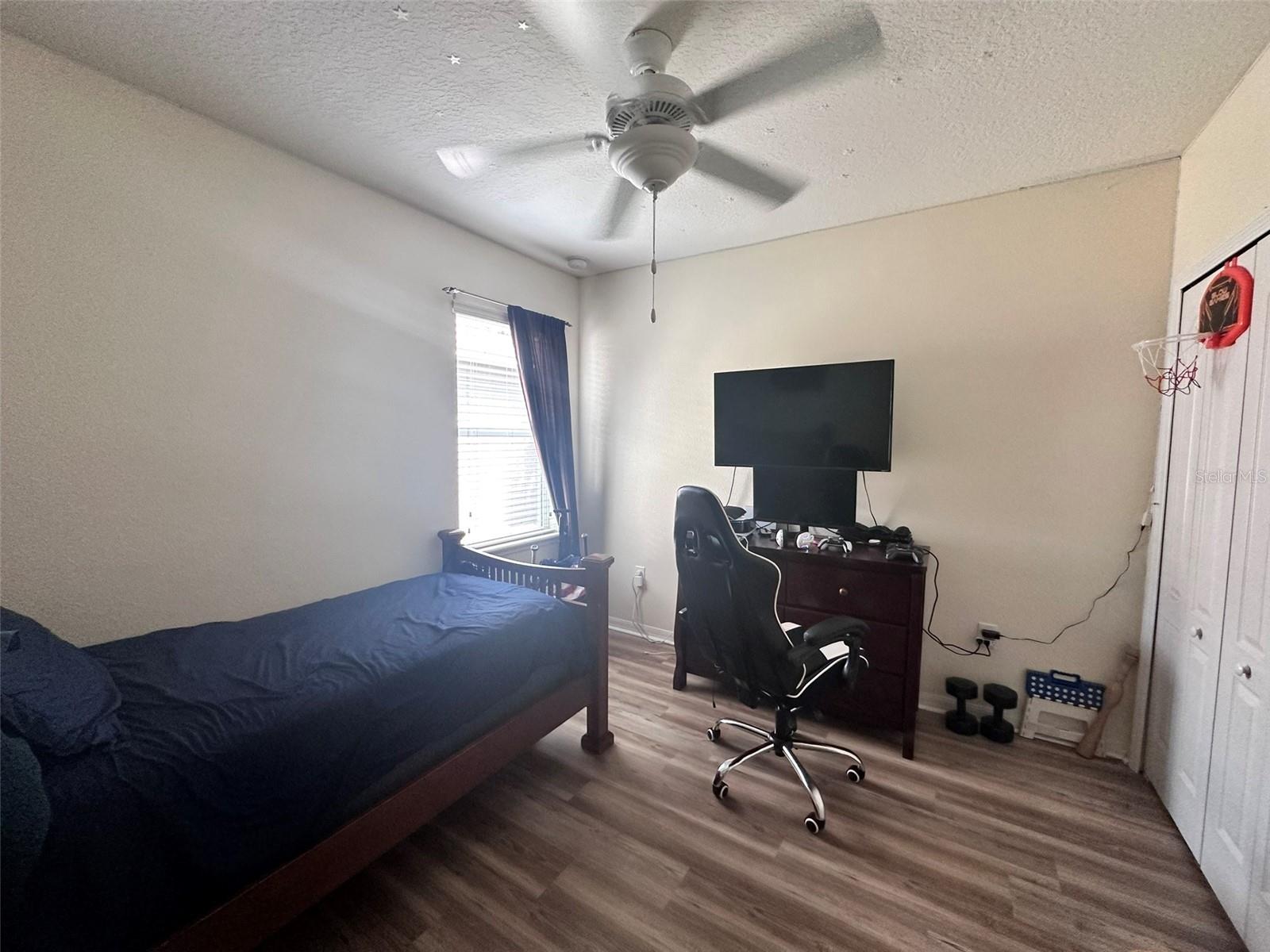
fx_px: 514
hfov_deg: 102.1
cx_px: 635
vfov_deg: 85.7
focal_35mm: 14
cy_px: 476
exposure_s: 1/74
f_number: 2.2
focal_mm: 2.22
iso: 320
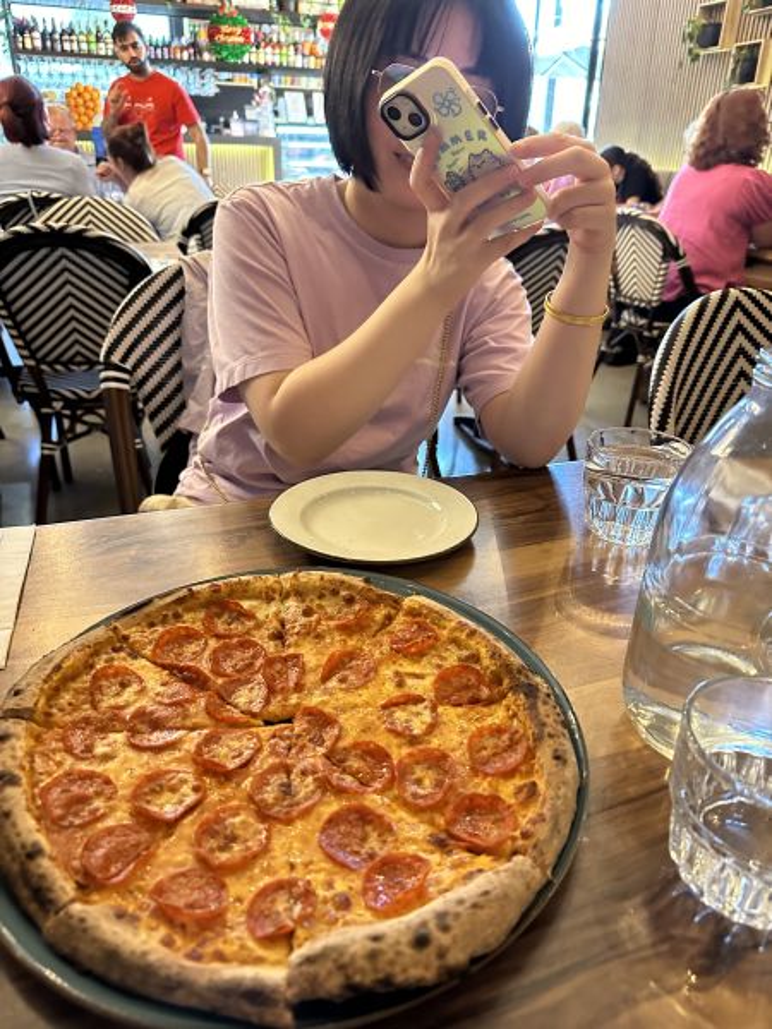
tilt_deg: -27.1
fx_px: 714
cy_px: 514
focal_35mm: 24
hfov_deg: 56.8
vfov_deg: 71.6
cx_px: 386
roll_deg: -4.3
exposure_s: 1/50
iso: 800
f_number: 1.78
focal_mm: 6.86
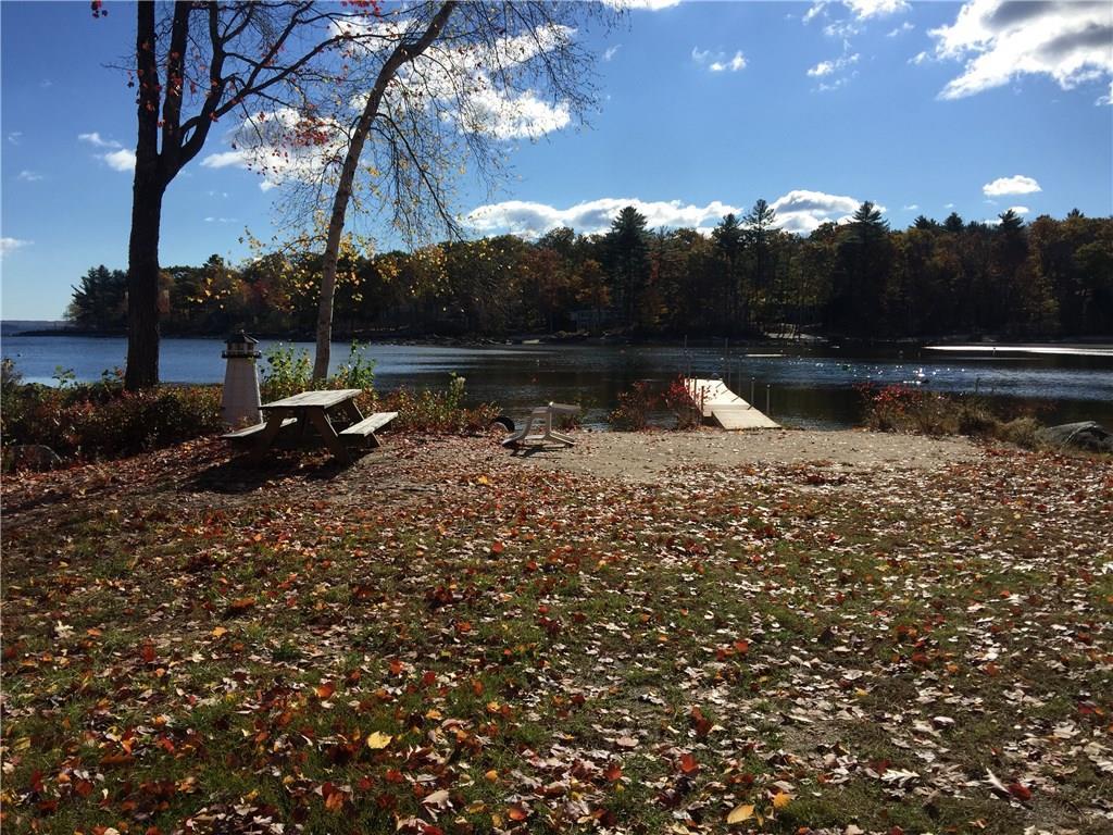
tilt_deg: -4.9
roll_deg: -0.7
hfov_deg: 61.7
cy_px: 418
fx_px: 932
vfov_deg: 48.2
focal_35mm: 29
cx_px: 556
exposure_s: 1/3300
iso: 32
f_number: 2.2
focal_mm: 4.15
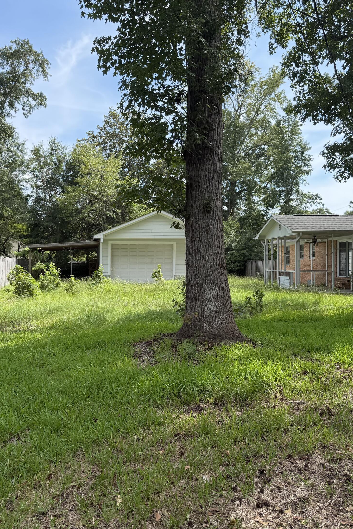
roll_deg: +0.3
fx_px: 500
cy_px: 269
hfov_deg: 38.9
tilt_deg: -0.8
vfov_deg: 55.8
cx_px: 166
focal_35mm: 34
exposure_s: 1/2611
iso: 100
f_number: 1.78
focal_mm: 6.76
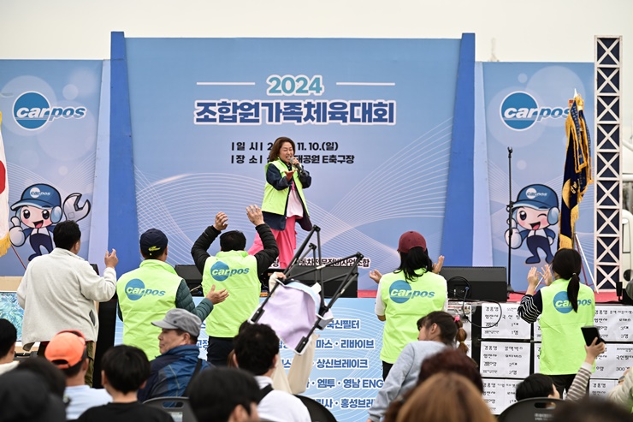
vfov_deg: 12.4
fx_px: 1934
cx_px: 316
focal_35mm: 110
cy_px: 211
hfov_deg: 18.6
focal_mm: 110
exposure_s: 1/640
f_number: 4
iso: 500
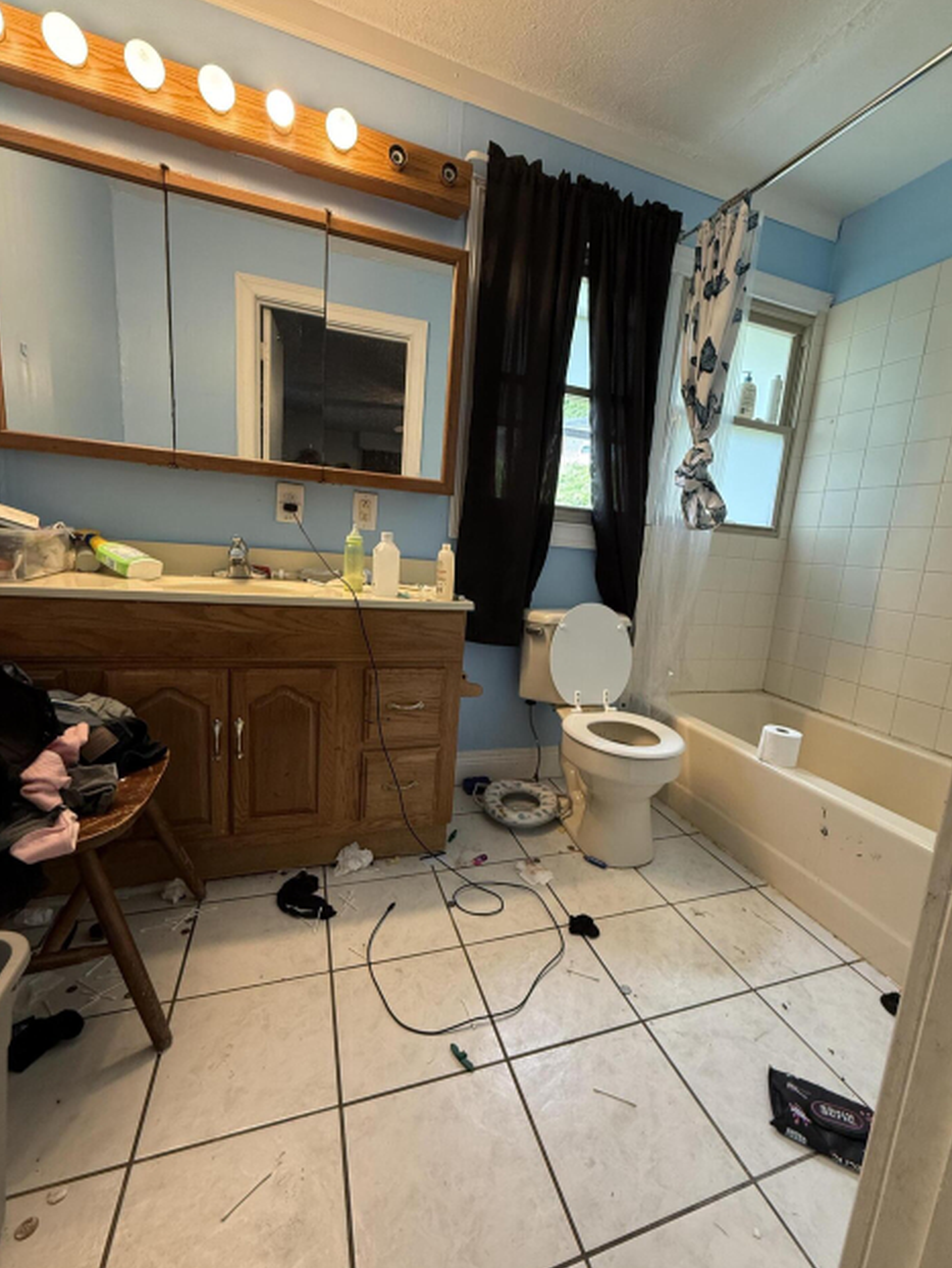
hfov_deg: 81.7
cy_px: 641
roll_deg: -5.0
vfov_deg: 98.1
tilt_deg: -9.5
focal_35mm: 15
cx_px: 504
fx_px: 550
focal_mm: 2.22
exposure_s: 1/60
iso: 250
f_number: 2.2
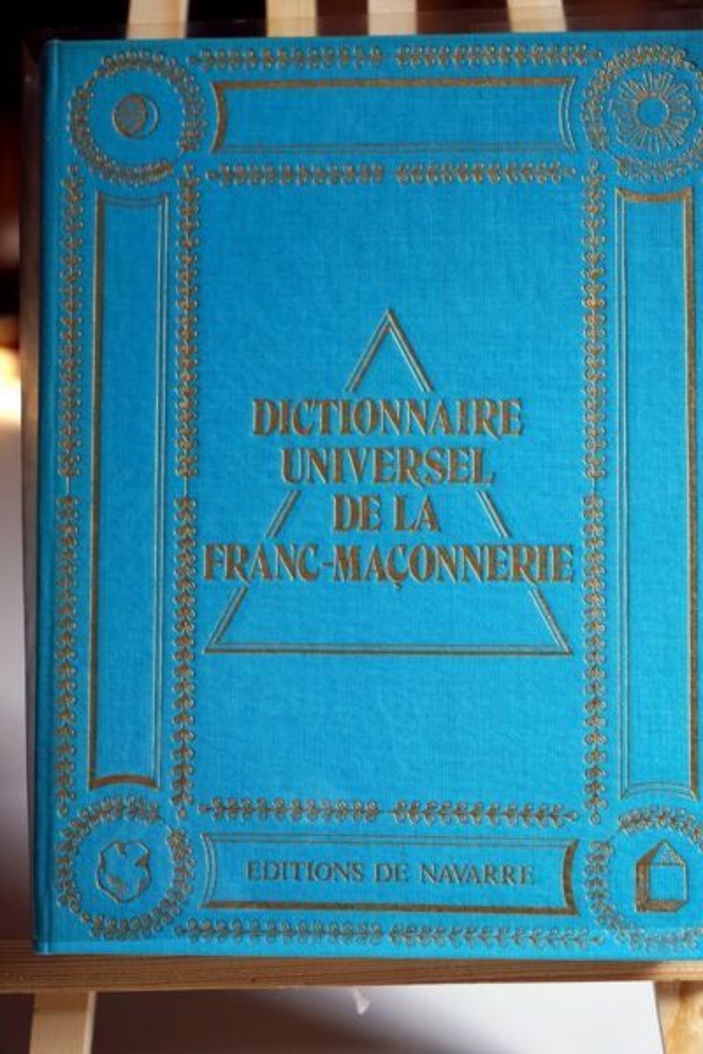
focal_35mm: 65
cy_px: 527
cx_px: 352
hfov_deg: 20.9
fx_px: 1904
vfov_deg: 31.0
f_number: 4
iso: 250
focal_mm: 65
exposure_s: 1/80
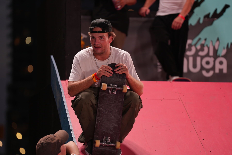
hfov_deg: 10.3
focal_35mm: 200
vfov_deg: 6.9
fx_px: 1289
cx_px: 116
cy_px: 78
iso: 200
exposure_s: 1/80
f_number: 2.8
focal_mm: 200
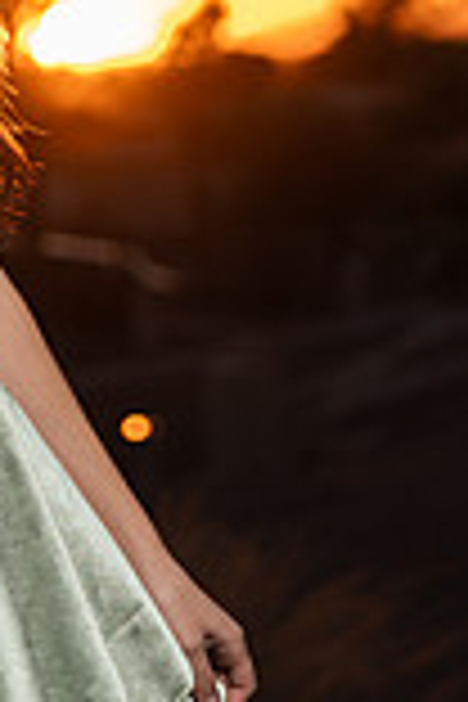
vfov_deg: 8.6
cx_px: -72
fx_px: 4660
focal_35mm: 239
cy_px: 202
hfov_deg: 5.7
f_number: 4
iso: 100
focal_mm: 83
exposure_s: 1/200
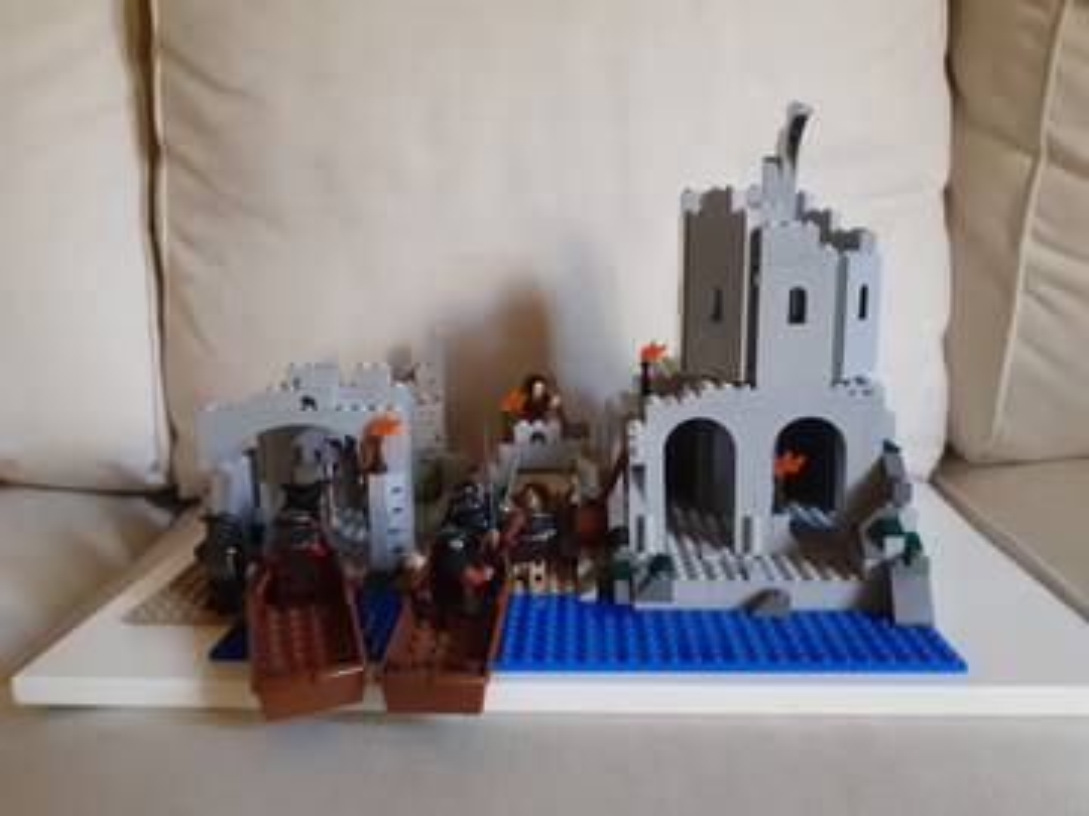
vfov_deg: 51.4
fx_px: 849
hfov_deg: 65.3
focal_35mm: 27
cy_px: 408
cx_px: 544
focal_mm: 3.6
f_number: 1.9
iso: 400
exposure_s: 1/25
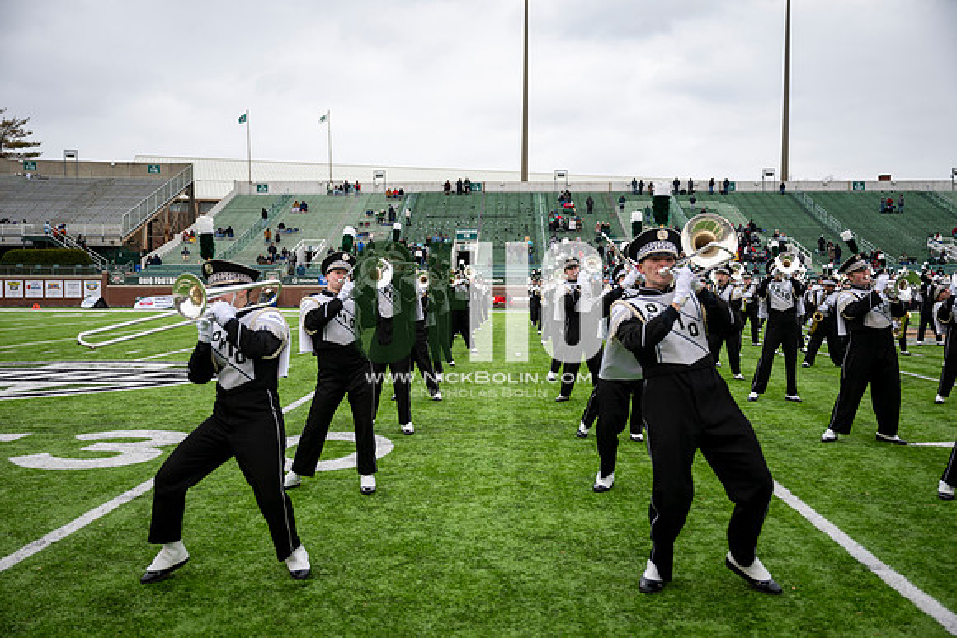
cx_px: 478
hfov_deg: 58.0
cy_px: 319
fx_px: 864
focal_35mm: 32
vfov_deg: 40.6
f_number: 2.8
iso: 100
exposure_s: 1/500
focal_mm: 32.5
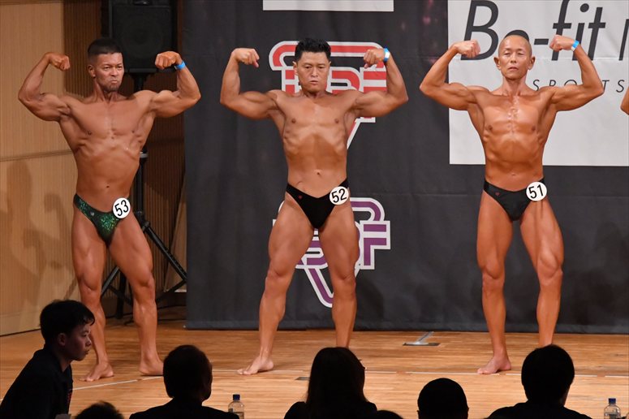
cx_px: 314
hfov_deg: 7.6
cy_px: 210
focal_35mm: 270
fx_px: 4715
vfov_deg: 5.1
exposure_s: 1/400
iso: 9000
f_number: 5.6
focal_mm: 180
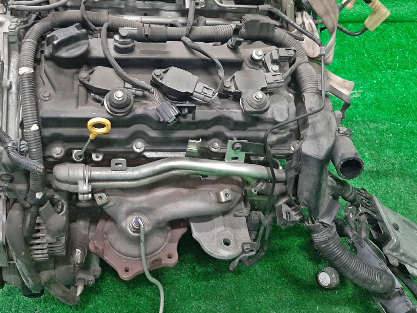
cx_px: 168
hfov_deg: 44.6
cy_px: 102
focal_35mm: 42
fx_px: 506
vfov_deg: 34.0
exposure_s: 1/50
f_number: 1.7
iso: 233
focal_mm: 3.93
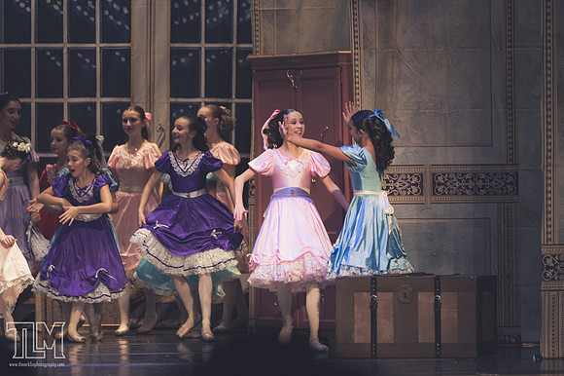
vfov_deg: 4.6
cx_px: 282
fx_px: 4697
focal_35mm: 300
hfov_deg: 6.9
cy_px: 188
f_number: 2.8
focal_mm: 200
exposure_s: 1/320
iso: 800
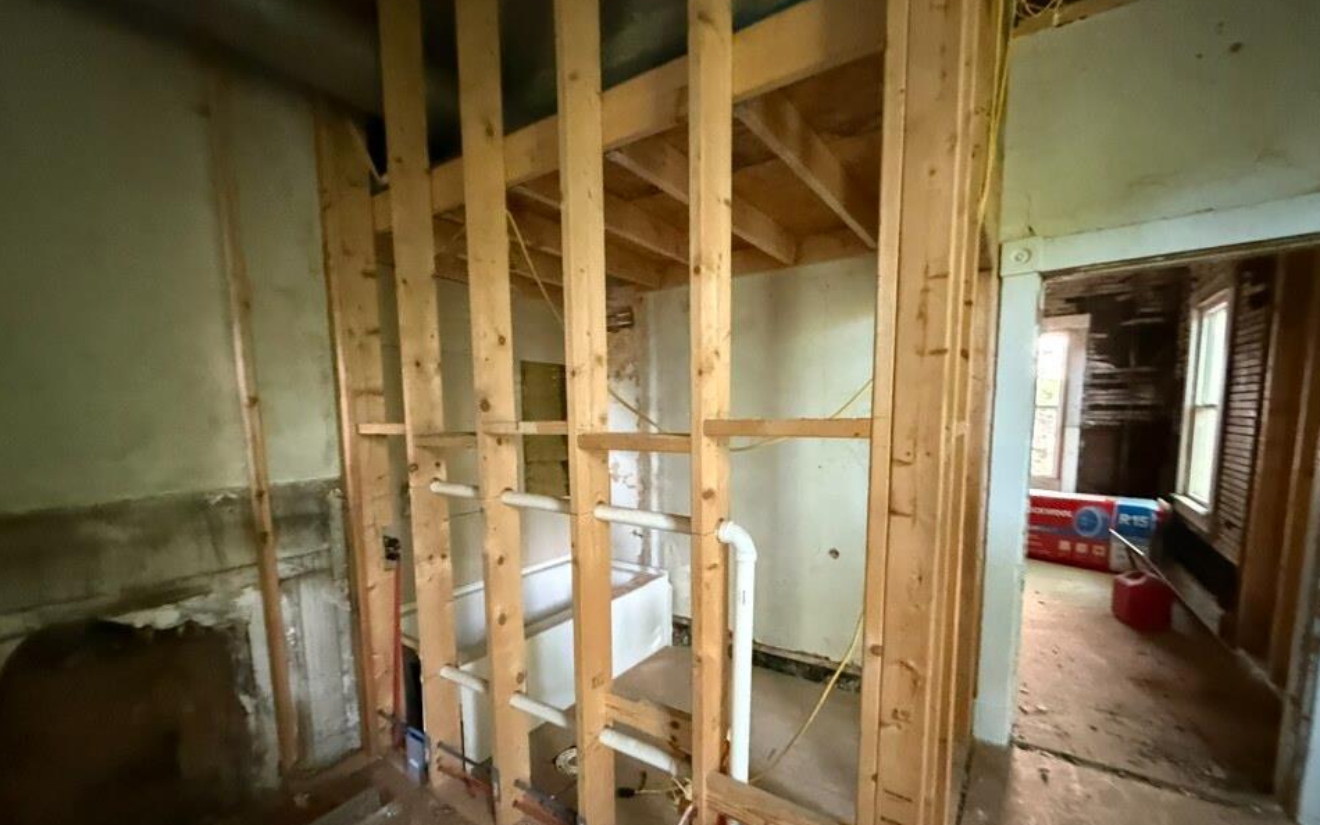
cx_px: 663
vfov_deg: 74.3
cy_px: 479
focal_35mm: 15
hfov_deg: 101.5
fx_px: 540
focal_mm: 2.22
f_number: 2.2
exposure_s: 1/45
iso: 1250
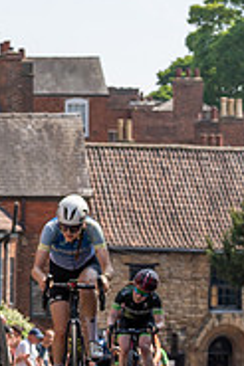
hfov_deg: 7.7
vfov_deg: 11.9
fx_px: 1762
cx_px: -152
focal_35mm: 173
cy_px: 212
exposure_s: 1/2500
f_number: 3.5
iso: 160
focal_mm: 38
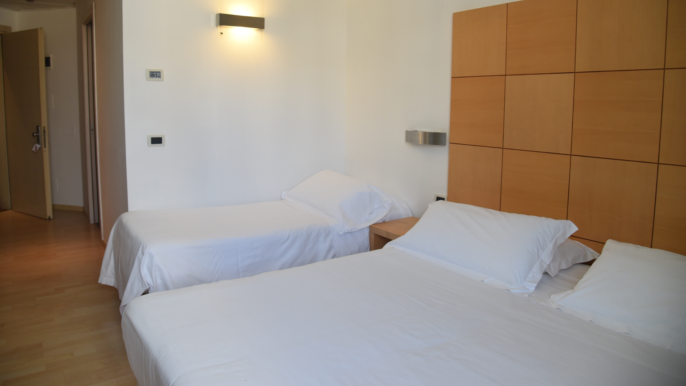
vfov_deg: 44.1
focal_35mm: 26
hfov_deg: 71.9
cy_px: 152
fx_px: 473
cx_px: 334
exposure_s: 1/200
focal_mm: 24
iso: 1250
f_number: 4
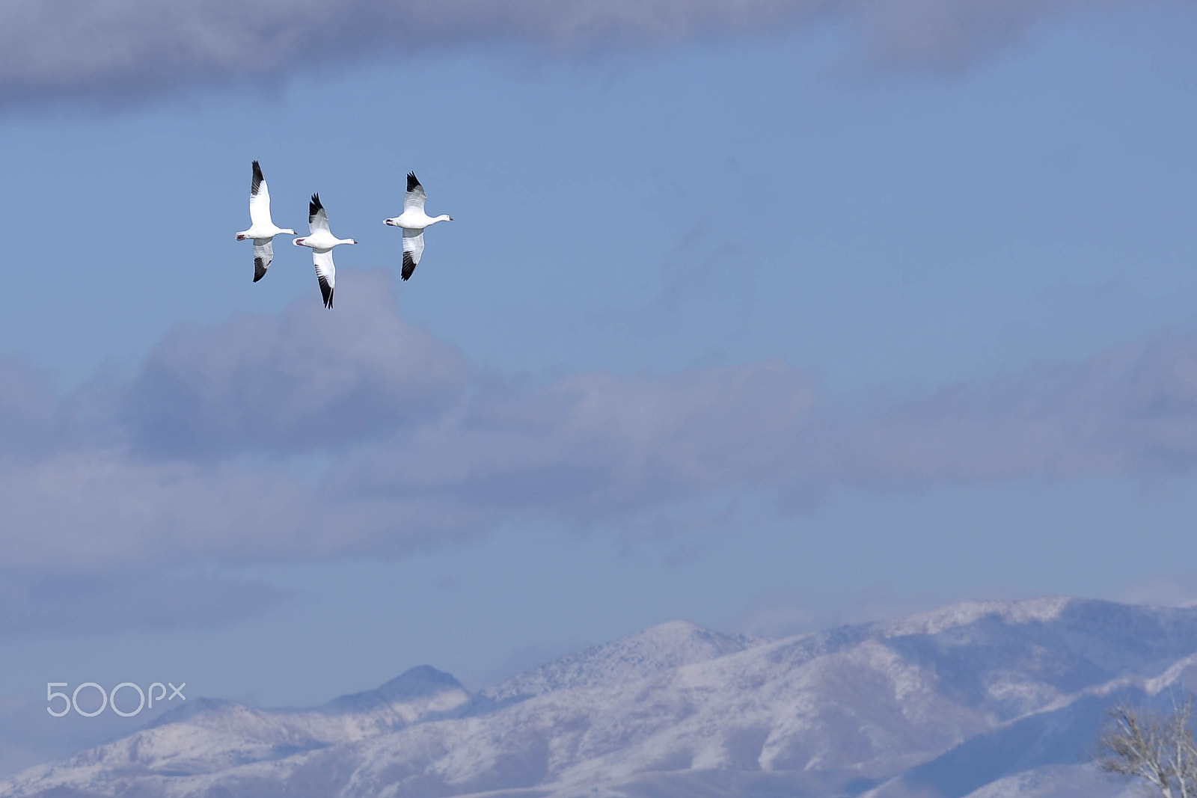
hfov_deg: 6.2
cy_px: 399
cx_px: 598
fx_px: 10973
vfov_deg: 4.2
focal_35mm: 330
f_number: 8
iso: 100
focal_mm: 220
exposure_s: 1/500
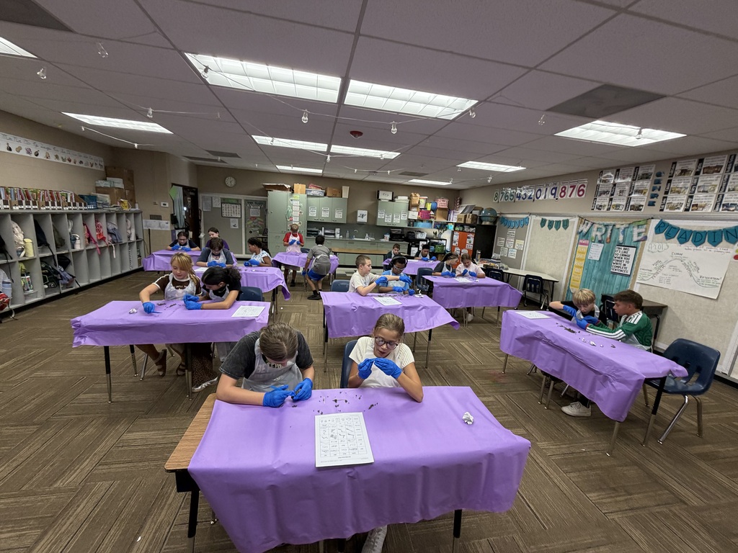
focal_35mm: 14
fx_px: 298
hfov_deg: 102.1
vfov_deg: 85.7
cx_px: 369
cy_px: 276
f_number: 2.2
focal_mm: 2.22
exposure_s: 1/60
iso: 250
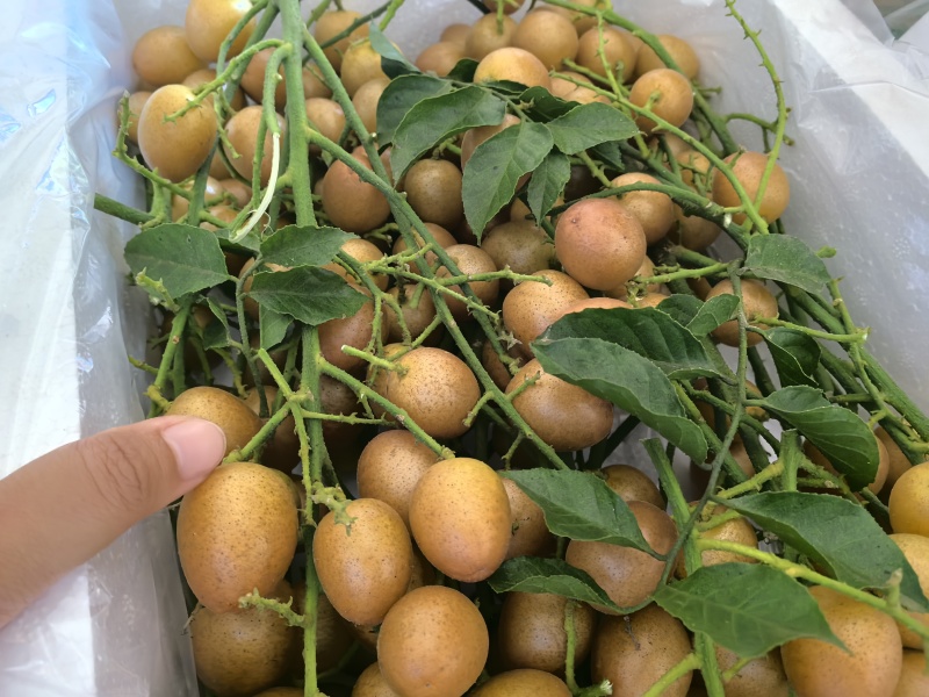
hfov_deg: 65.3
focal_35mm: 27
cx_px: 464
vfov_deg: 51.4
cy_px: 348
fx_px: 725
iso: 125
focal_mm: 5.75
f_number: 2.8
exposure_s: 1/100
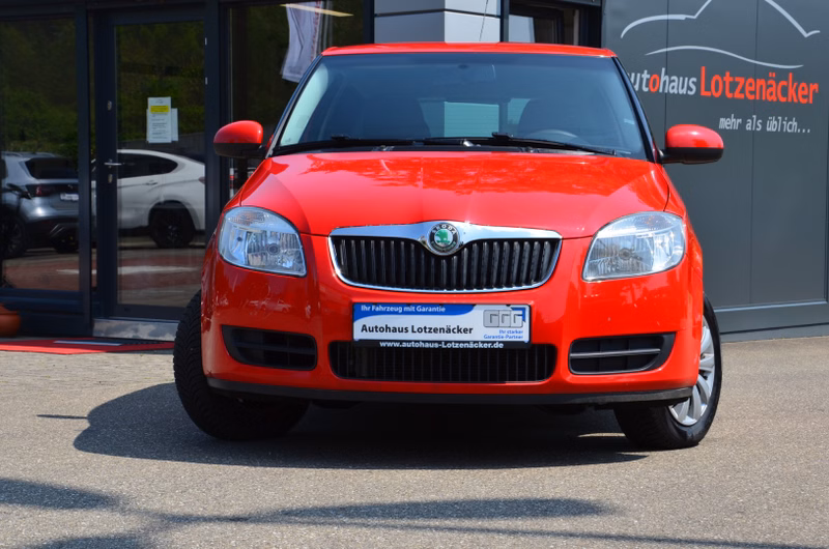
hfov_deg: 26.0
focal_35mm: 78
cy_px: 274
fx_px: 1793
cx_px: 414
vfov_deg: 17.4
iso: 110
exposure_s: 1/125
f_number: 11
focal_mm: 52
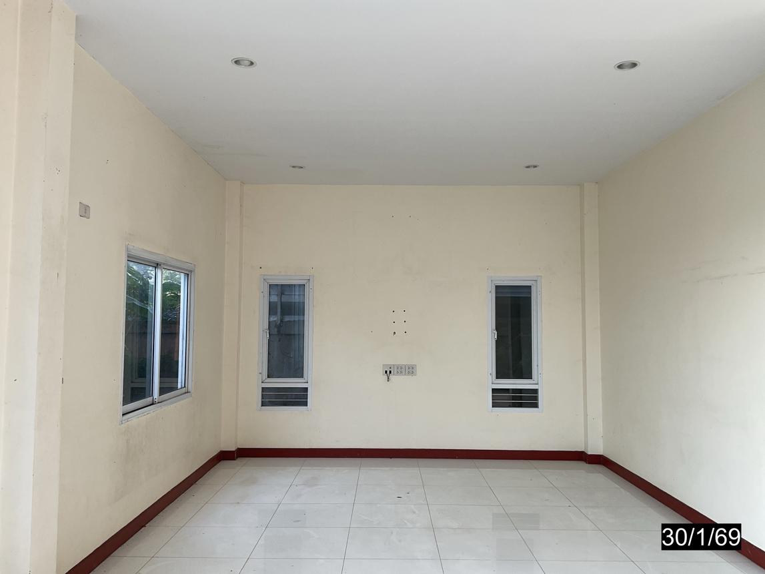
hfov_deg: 61.7
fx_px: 641
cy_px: 287
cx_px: 382
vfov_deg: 48.2
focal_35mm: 29
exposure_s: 1/104
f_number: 1.8
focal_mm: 3
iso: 16
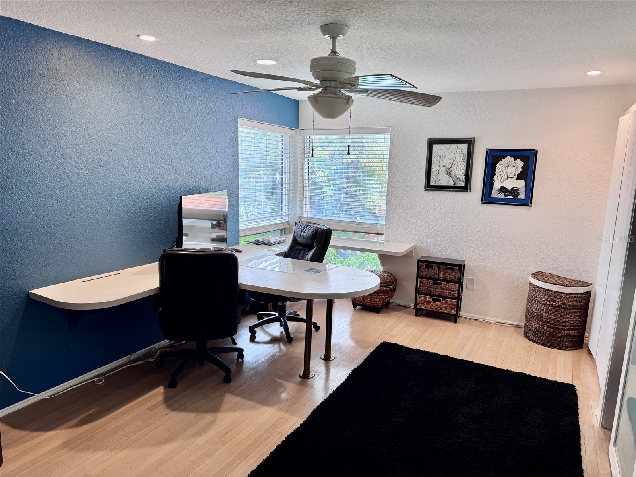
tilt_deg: -10.1
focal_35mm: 24
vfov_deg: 56.8
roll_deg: -2.1
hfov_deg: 71.6
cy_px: 238
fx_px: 441
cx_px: 318
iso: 80
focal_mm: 6.76
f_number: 1.78
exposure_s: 1/120
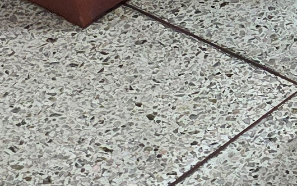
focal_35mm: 184
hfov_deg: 9.9
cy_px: -87
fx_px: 1489
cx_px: 734
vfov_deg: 7.0
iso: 250
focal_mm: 6.3
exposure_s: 1/120
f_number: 1.7
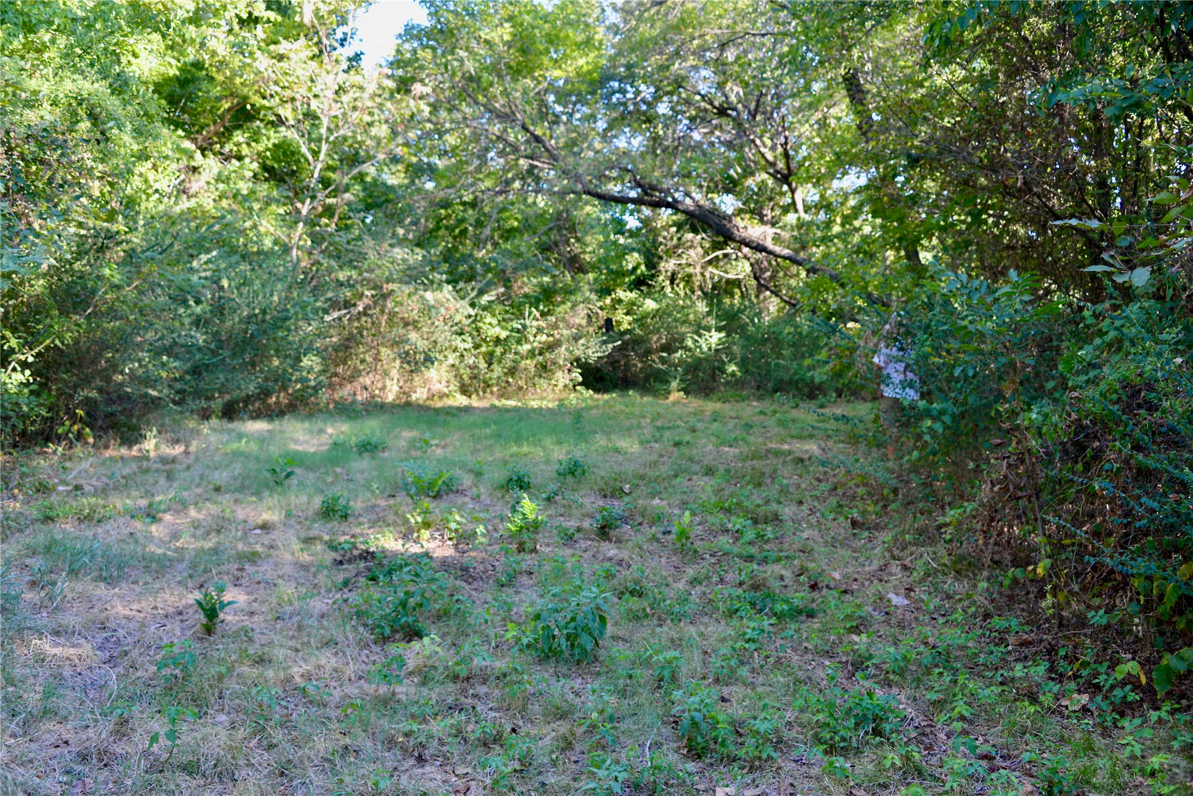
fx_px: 1127
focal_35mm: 34
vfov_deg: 38.9
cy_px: 398
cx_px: 596
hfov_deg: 55.8
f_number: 5
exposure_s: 1/100
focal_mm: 34
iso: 320
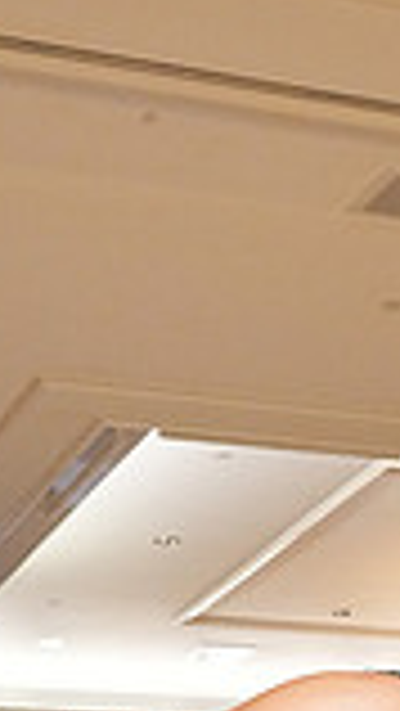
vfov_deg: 15.4
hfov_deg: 9.4
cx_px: 551
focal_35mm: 127
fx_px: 2392
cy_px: 1107
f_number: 6.3
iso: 5000
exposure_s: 1/200
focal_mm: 33
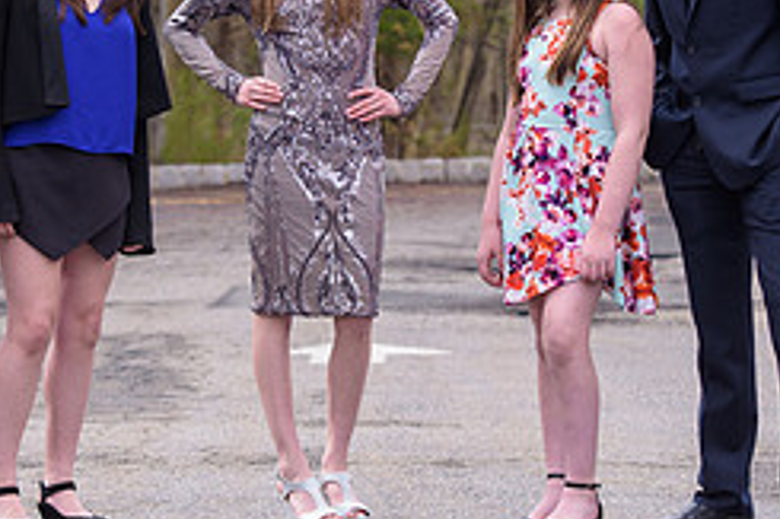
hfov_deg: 8.1
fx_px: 5478
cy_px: 158
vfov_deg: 5.4
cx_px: 328
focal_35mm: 253
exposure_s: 1/640
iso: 400
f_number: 5
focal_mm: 95
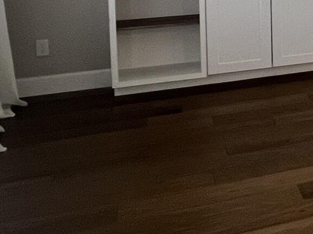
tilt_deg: -3.6
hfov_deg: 21.1
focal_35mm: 68
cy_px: -64
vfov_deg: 20.0
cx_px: 538
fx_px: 615
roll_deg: +0.3
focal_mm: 1.57
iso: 200
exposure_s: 1/60
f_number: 1.8
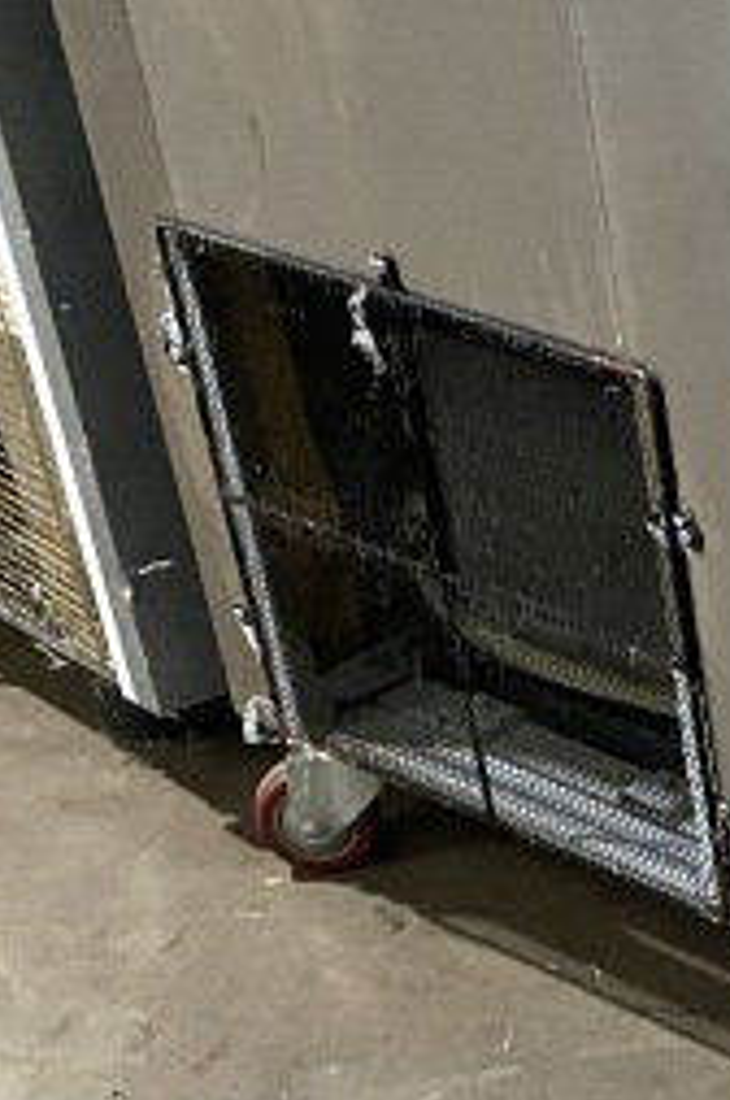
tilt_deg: -36.7
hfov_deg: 14.2
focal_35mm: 87
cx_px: 1217
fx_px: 2653
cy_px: 1311
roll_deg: -1.5
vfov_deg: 21.7
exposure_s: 1/56
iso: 500
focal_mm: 4.25
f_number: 1.8
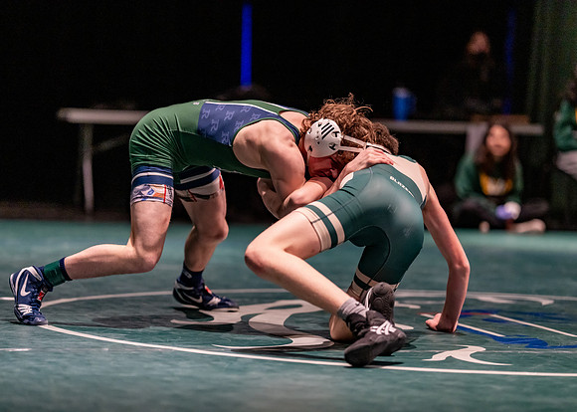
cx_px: 288
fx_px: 2318
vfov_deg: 10.2
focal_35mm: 141
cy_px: 206
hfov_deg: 14.2
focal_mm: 135
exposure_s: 1/800
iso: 2000
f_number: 1.8
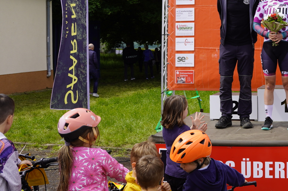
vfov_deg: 22.1
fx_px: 486
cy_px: 51
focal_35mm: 61
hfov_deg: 30.9
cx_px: 279
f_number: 5
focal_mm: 20.6
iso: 100
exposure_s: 1/640
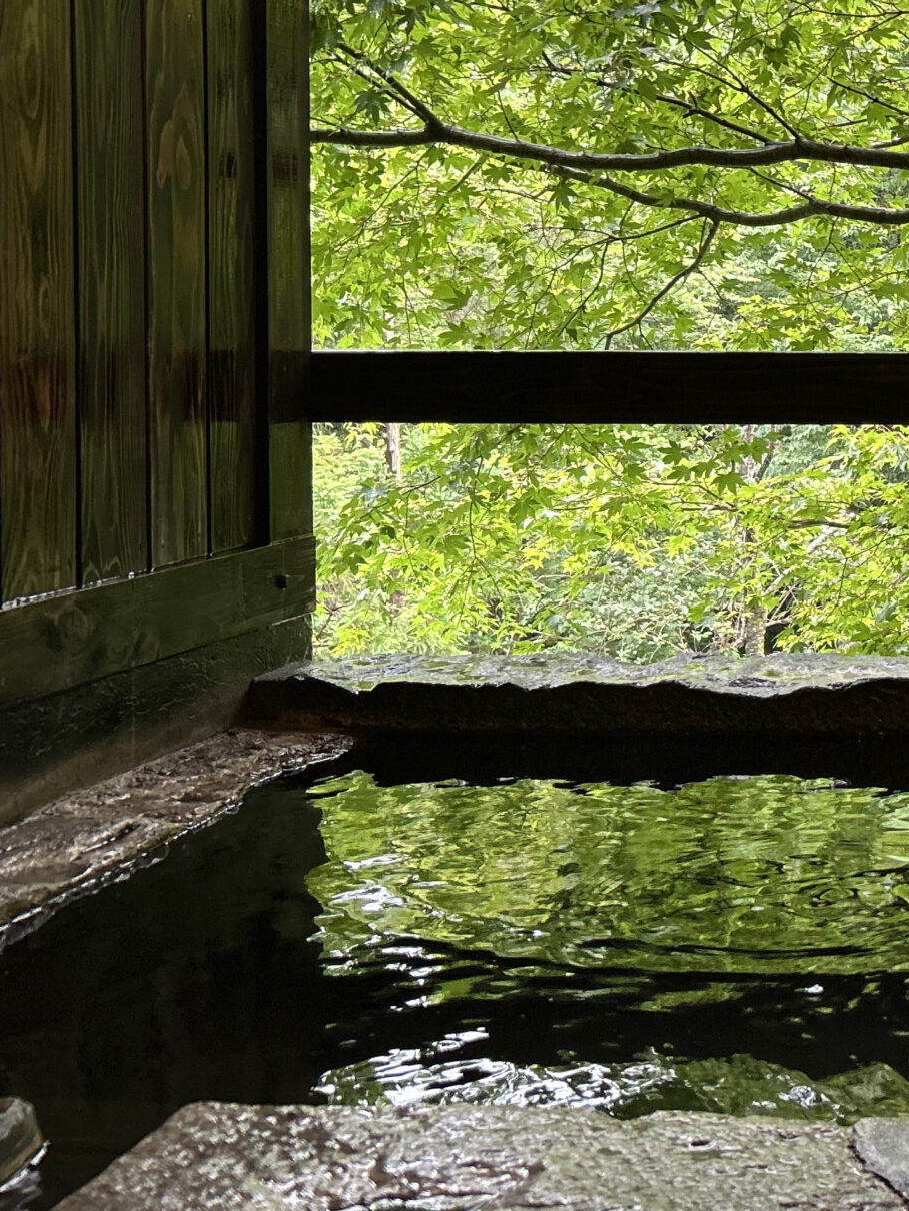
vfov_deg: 34.3
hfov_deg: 23.8
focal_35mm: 55
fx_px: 1925
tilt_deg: -0.9
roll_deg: +0.1
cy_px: 329
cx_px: 1144
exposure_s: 1/120
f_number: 1.5
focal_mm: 5.7
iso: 125
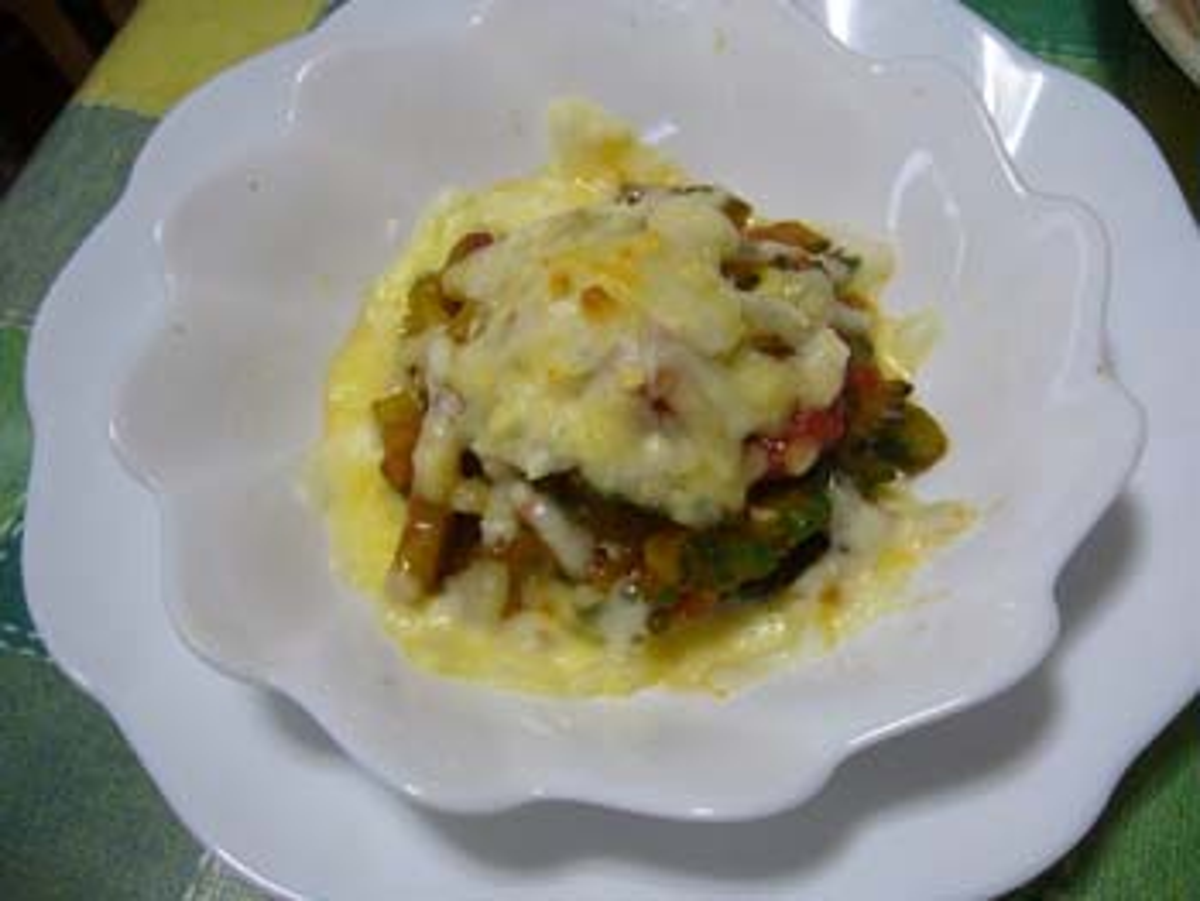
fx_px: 1214
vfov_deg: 40.7
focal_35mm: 35
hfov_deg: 52.6
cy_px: 450
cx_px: 600
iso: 100
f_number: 2.8
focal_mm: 5.8
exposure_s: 1/20
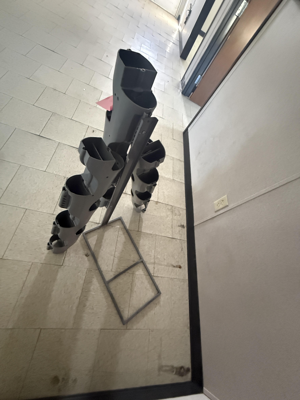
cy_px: 200
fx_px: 162
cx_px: 150
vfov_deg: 102.1
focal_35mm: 14
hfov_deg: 85.7
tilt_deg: -54.2
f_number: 2.2
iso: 1250
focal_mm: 2.22
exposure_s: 1/60
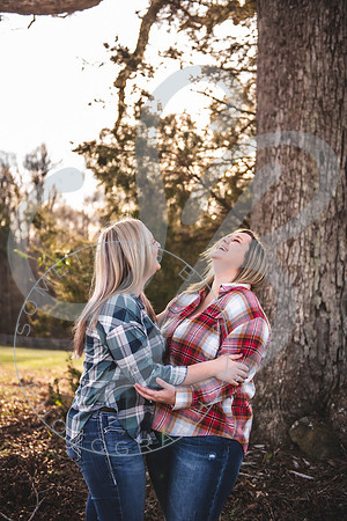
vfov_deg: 44.5
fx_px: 636
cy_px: 260
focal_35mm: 44
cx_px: 174
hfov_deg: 30.5
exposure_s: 1/250
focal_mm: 44
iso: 100
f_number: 2.8
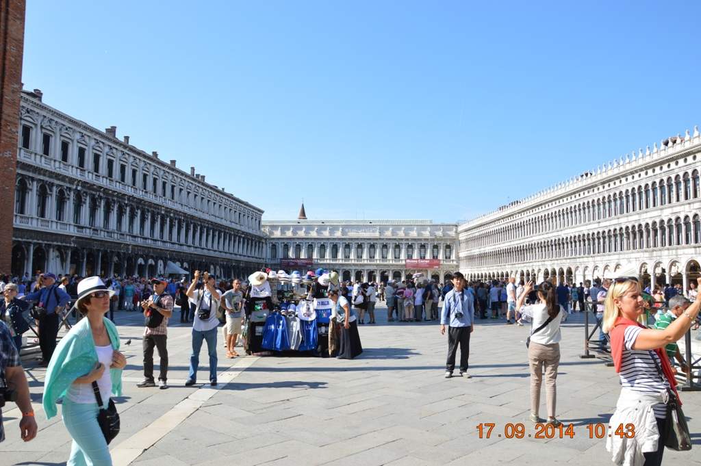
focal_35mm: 27
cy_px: 233
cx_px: 350
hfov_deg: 67.4
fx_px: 525
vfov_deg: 47.9
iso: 100
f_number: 8
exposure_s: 1/250
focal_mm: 18
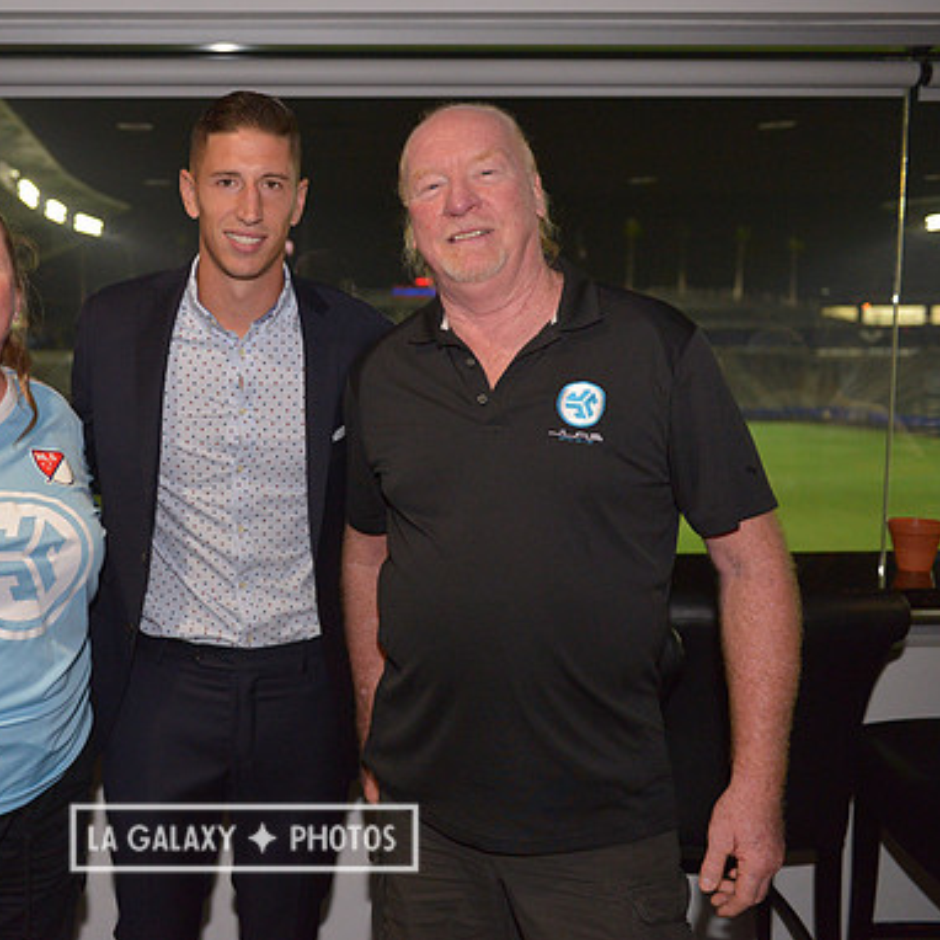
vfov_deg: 41.9
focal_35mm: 40
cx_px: 244
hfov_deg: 40.8
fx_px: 1229
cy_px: 469
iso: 2500
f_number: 3.2
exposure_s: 1/1600
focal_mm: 31
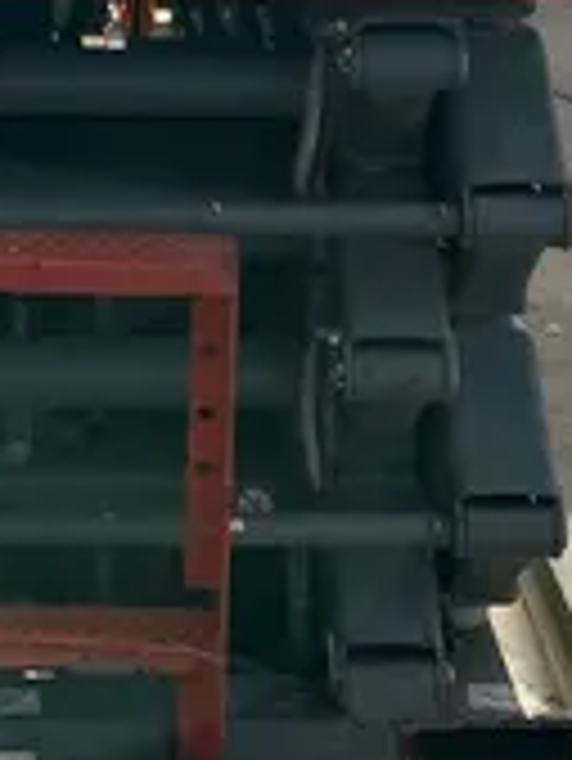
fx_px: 2487
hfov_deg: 13.0
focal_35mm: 113
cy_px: -313
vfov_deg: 16.2
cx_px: 90
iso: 50
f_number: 1.5
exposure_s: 1/8000
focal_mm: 5.7
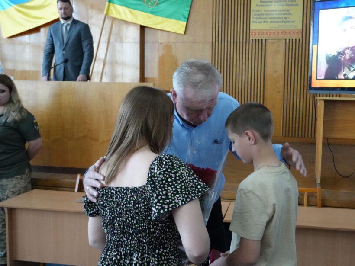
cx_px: 216
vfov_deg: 39.7
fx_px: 369
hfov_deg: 51.0
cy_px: 129
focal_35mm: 36
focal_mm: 20
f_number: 4
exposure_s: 1/125
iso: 6400
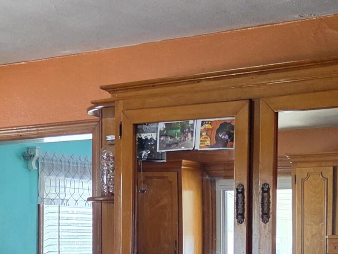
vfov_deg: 16.6
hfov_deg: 22.5
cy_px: 251
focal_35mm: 87
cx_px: 131
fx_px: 850
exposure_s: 1/120
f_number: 1.8
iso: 400
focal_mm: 5.4
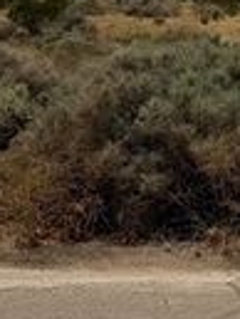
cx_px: 468
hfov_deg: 8.9
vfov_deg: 12.4
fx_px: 1467
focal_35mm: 159
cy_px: 73
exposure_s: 1/17544
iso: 80
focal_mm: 6.76
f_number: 1.78
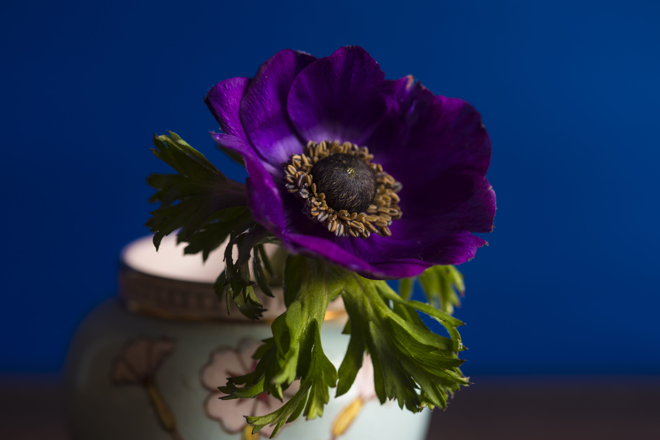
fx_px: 1926
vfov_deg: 13.1
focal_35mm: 105
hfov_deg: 19.4
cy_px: 220
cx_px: 330
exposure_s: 1/80
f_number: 5.6
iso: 100
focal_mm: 105
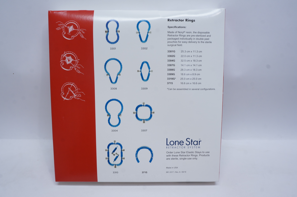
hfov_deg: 59.5
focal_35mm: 32
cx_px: 148
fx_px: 260
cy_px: 98
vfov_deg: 41.6
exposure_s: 1/15
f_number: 11
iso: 400
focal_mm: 21
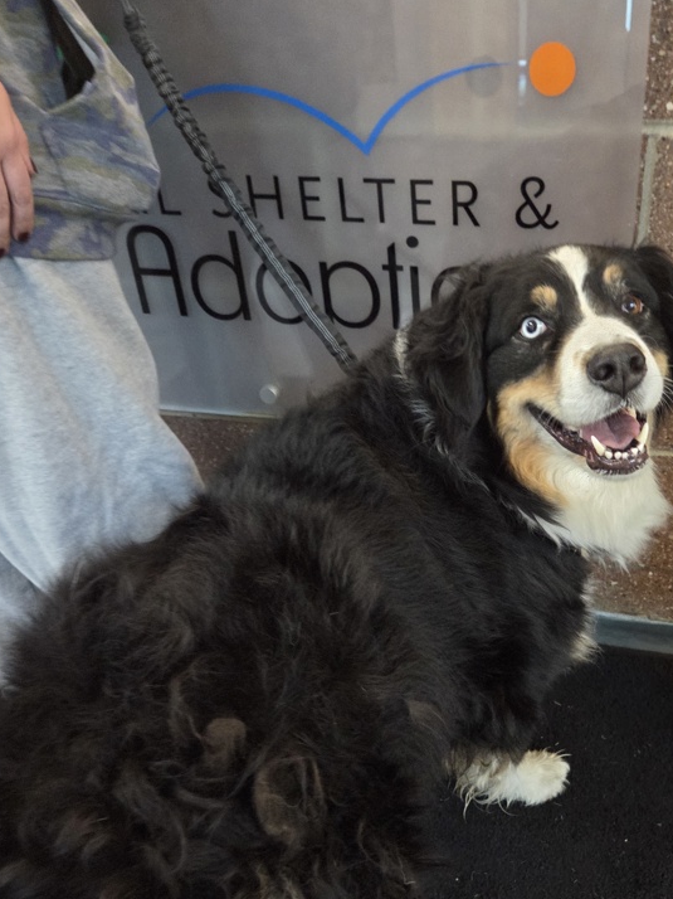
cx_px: 469
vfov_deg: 54.8
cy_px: 557
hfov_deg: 42.1
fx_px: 856
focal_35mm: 33
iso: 1600
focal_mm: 5.4
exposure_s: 1/40
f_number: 1.8
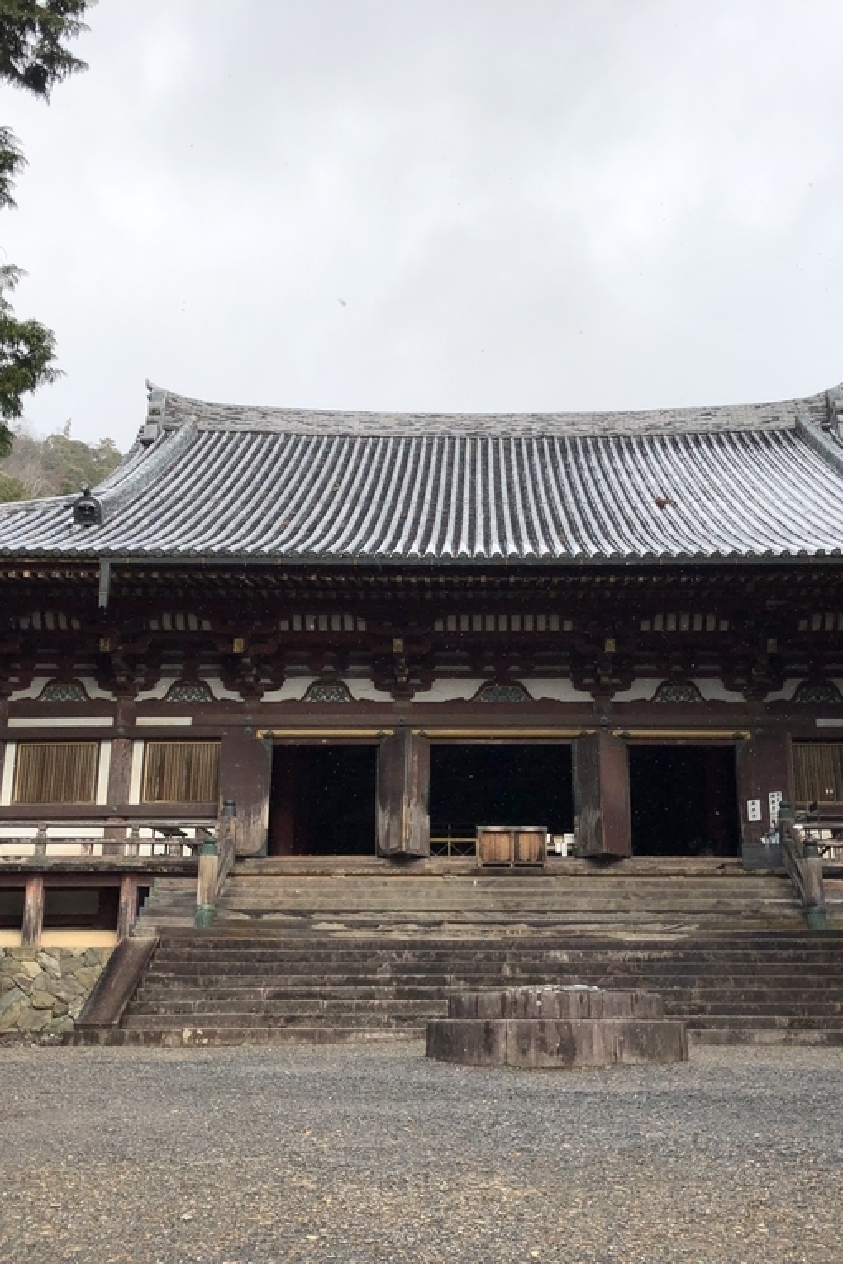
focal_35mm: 39
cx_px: 473
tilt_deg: +16.2
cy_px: 631
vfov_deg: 49.6
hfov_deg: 34.2
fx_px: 1370
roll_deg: -0.2
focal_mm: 3.99
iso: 20
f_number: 1.8
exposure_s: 1/1412
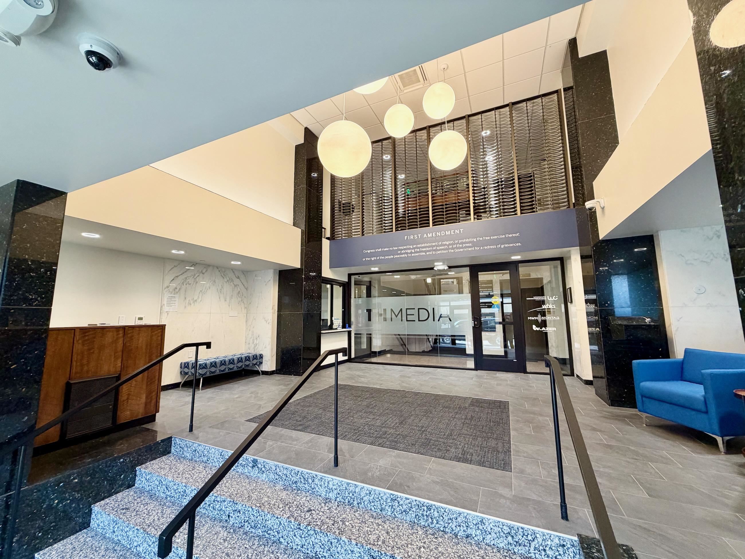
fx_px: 301
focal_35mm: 14
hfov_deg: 102.1
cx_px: 372
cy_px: 280
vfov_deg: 85.7
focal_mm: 2.22
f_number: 2.2
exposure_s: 1/120
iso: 250
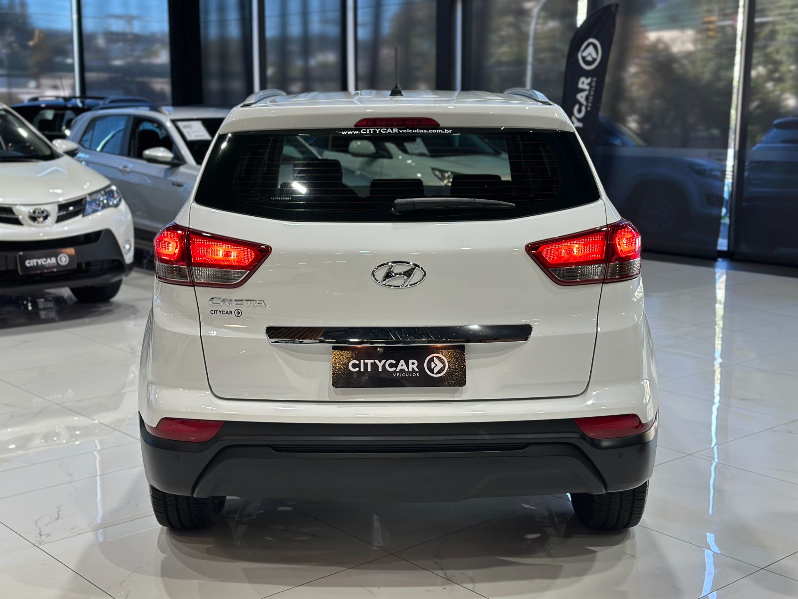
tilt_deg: -10.3
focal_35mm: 48
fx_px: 1107
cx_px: 399
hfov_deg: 39.7
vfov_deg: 30.3
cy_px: 300
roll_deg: -0.6
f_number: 1.78
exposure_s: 1/120
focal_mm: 6.86
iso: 125
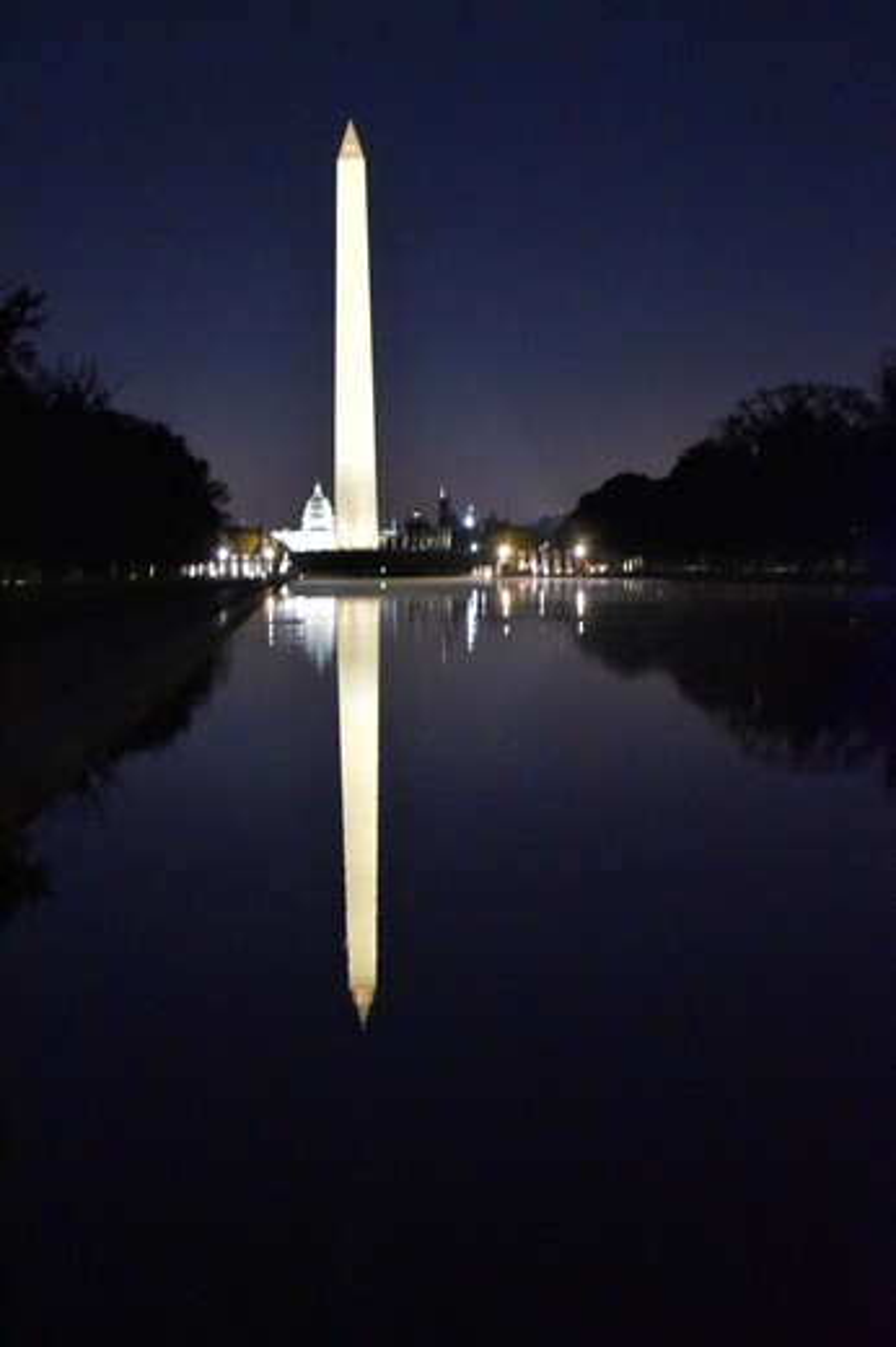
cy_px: 674
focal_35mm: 69
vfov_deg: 29.3
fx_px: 2579
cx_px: 448
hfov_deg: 19.7
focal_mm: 46
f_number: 5.3
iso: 12800
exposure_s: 1/10
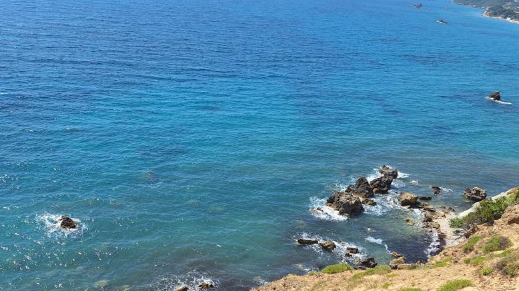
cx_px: 193
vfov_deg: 34.4
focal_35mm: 33
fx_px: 454
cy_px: 238
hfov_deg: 58.7
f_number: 1.8
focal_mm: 5.54
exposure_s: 1/2326
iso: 40
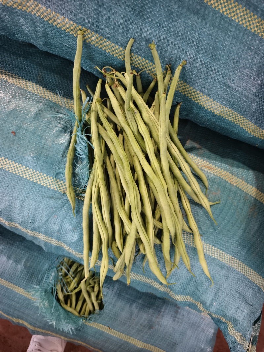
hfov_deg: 58.9
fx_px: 234
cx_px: 132
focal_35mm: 23
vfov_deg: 73.9
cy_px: 176
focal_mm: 5.6
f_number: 1.57
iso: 1314
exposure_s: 1/50
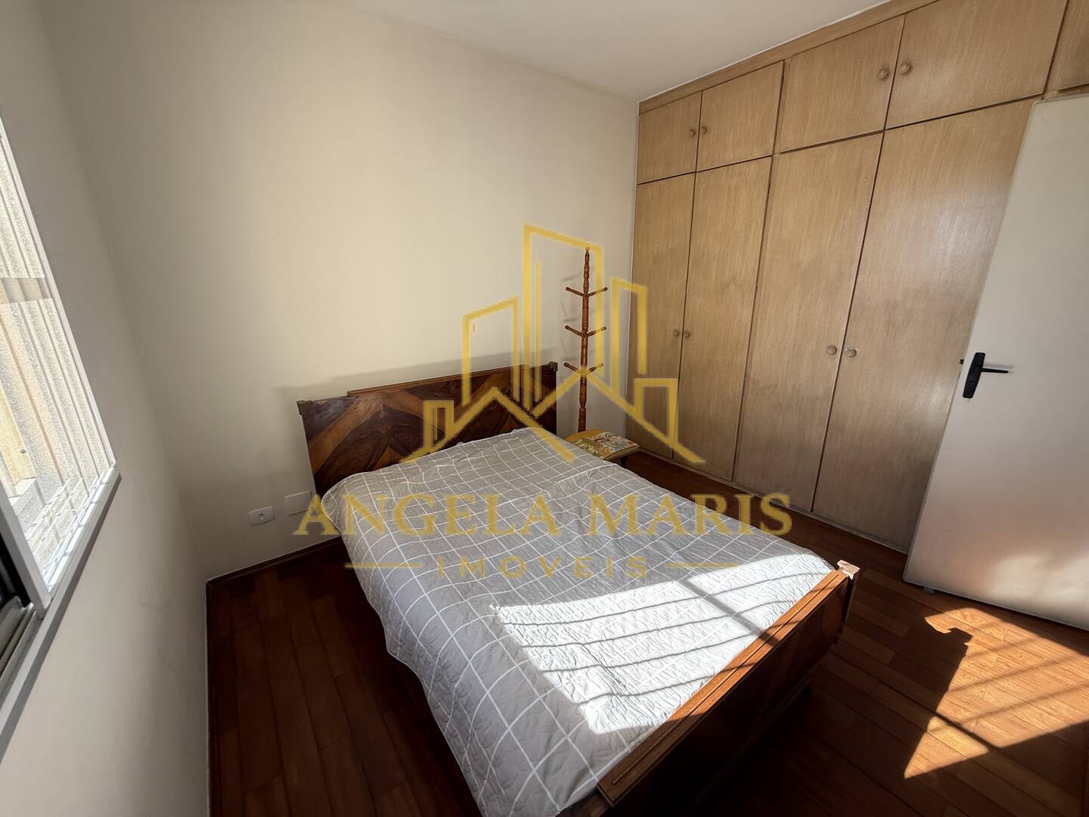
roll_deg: +1.1
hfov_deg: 102.1
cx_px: 544
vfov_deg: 85.7
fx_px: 440
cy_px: 408
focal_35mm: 14
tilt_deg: -14.5
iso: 64
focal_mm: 2.22
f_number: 2.2
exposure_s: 1/99
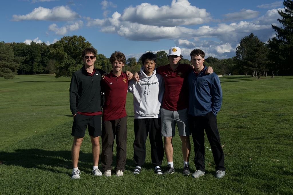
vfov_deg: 28.0
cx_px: 146
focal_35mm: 48
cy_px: 98
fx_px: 390
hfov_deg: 41.1
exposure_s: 1/1000
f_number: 7.1
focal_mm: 48
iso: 200
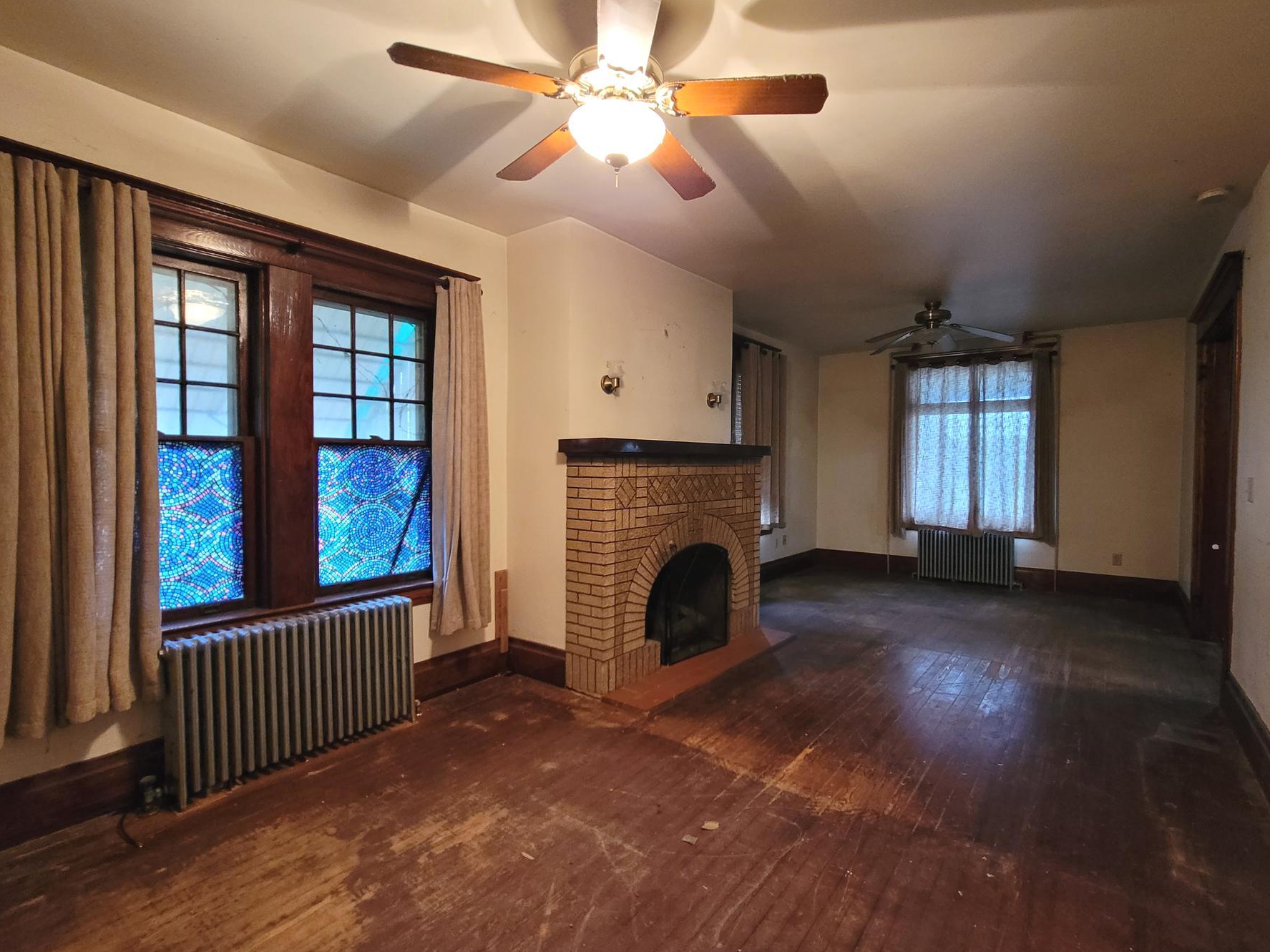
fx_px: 550
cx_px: 688
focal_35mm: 15
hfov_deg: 97.9
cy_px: 478
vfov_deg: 81.7
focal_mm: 2.2
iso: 640
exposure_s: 1/30
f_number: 2.2
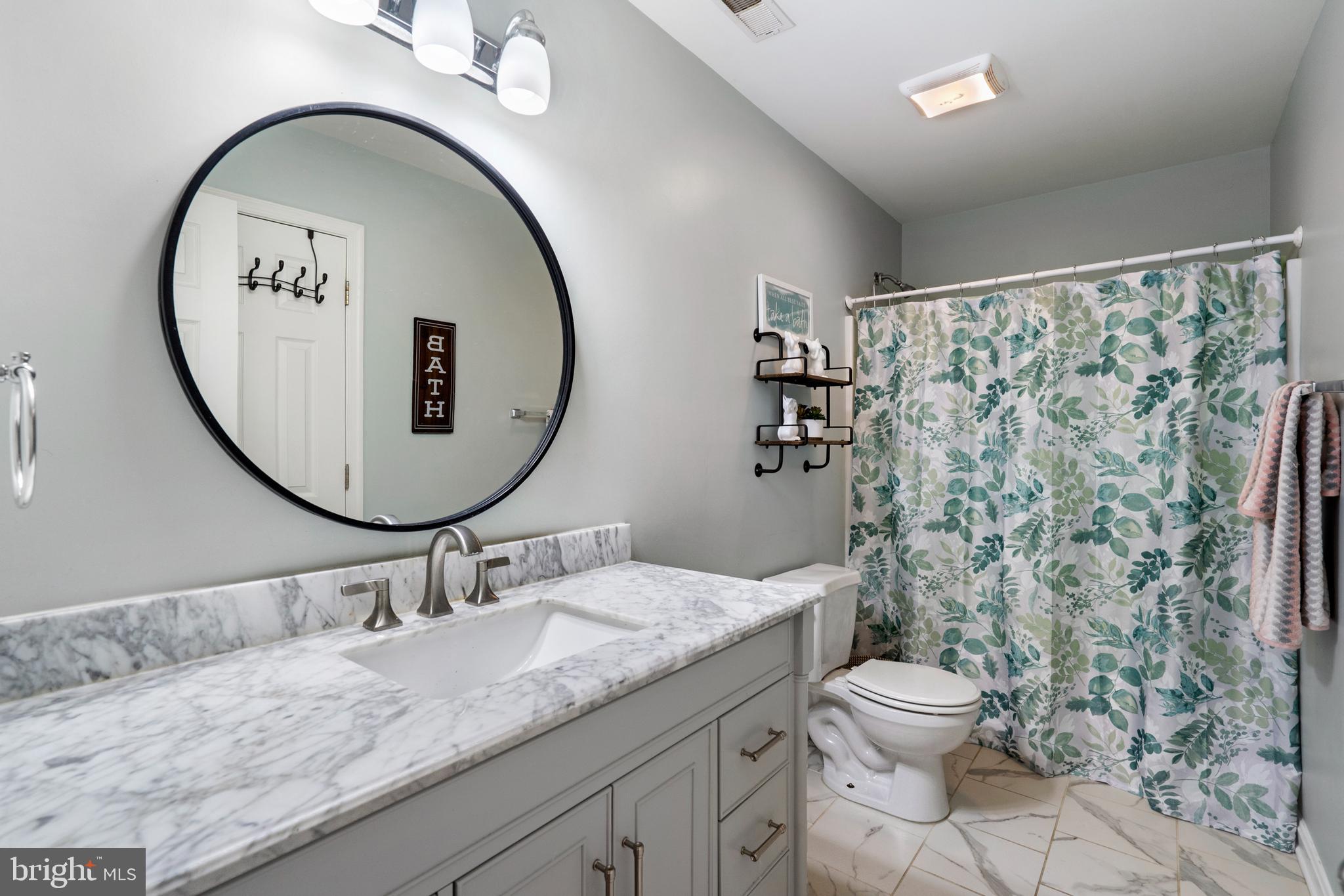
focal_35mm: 16
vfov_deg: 73.7
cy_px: 448
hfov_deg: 96.7
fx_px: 597
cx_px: 672
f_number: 8
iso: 640
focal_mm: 16
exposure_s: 1/500
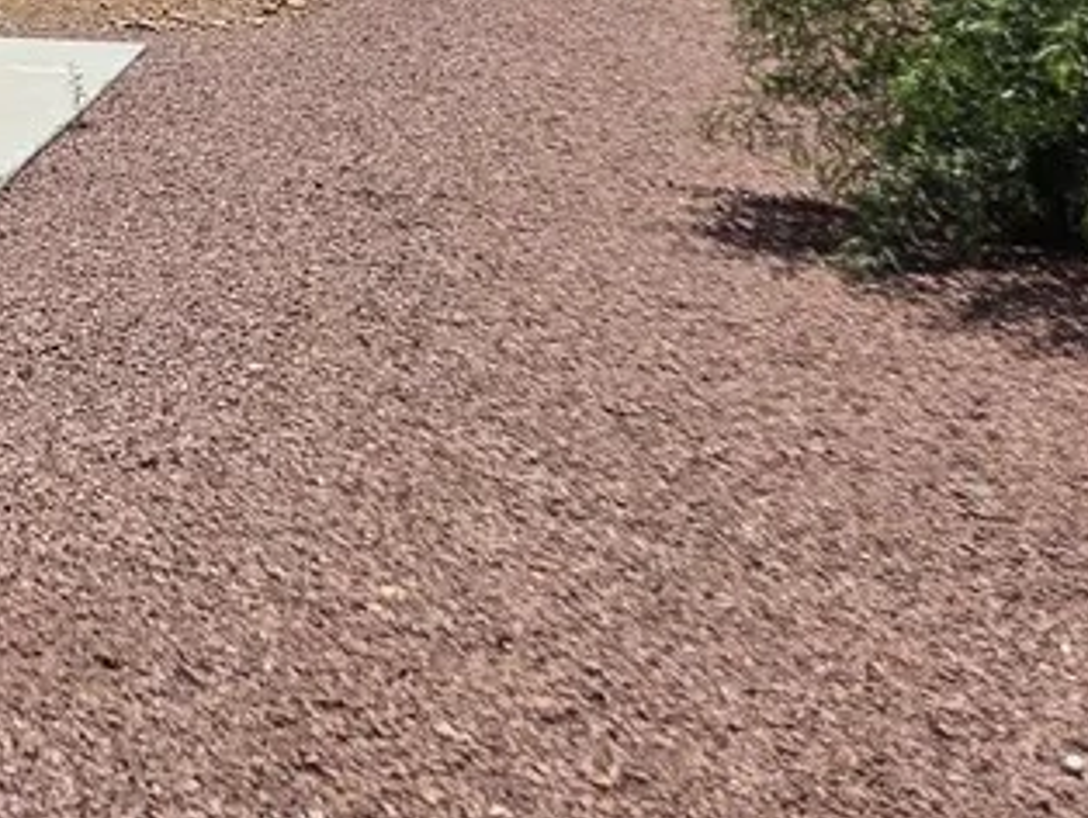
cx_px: -277
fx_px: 2359
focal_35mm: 75
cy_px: -302
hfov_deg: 23.4
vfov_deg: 18.1
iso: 80
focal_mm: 5.4
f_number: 1.8
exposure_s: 1/7599
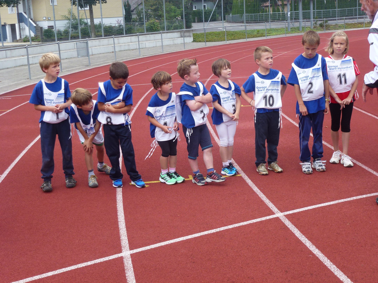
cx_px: 189
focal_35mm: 52
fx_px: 568
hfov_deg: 36.8
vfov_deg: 28.0
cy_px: 142
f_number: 4.3
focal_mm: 9.4
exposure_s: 1/200
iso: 100
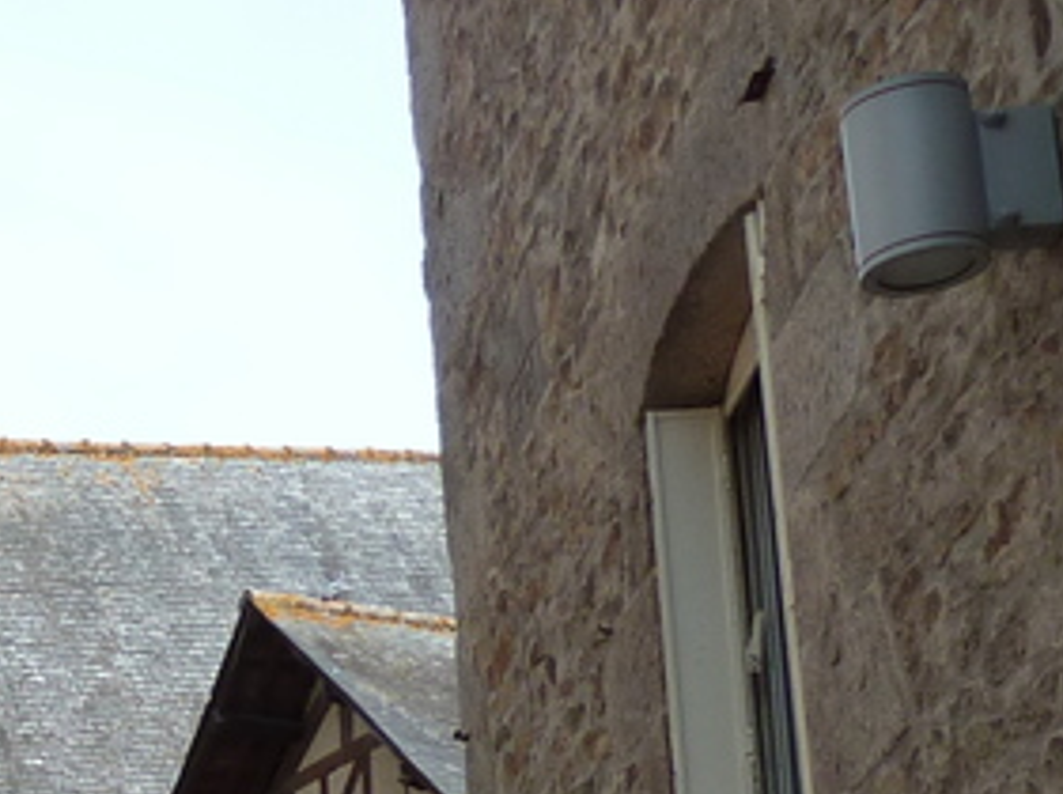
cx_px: -1002
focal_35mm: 124
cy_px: 1357
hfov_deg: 13.7
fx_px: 3803
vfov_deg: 11.2
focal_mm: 4.7
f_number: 4
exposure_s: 1/400
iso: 80
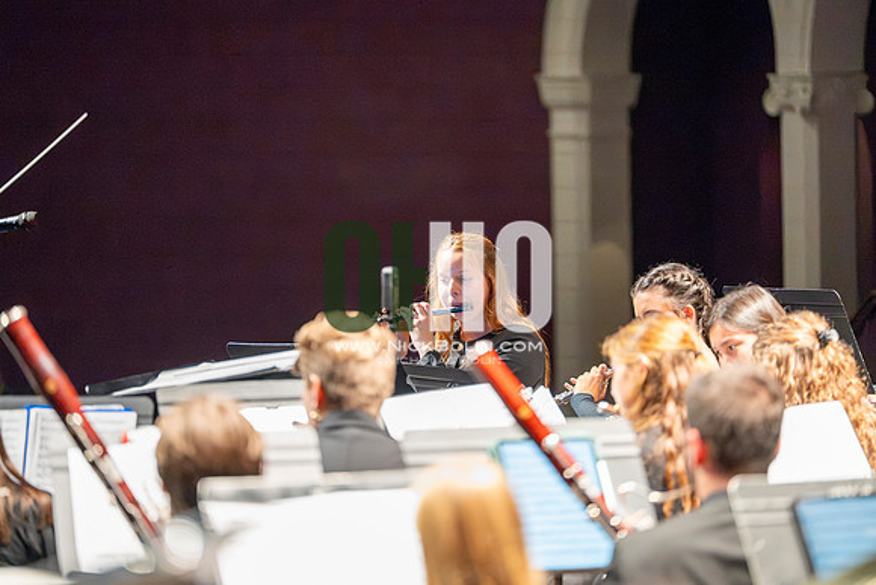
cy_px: 292
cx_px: 438
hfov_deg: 10.3
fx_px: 4868
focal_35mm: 200
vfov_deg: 6.9
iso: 12800
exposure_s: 1/640
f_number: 2.8
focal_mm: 200
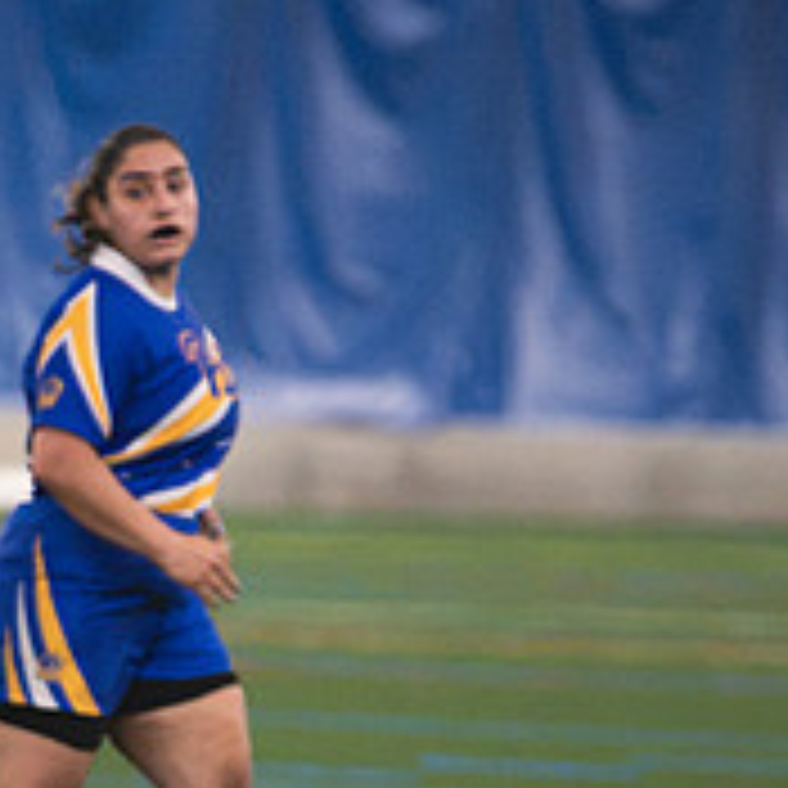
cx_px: 23
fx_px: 21711
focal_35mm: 843
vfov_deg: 2.1
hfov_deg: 2.1
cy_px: 639
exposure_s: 1/640
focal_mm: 200
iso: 9000
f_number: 2.8
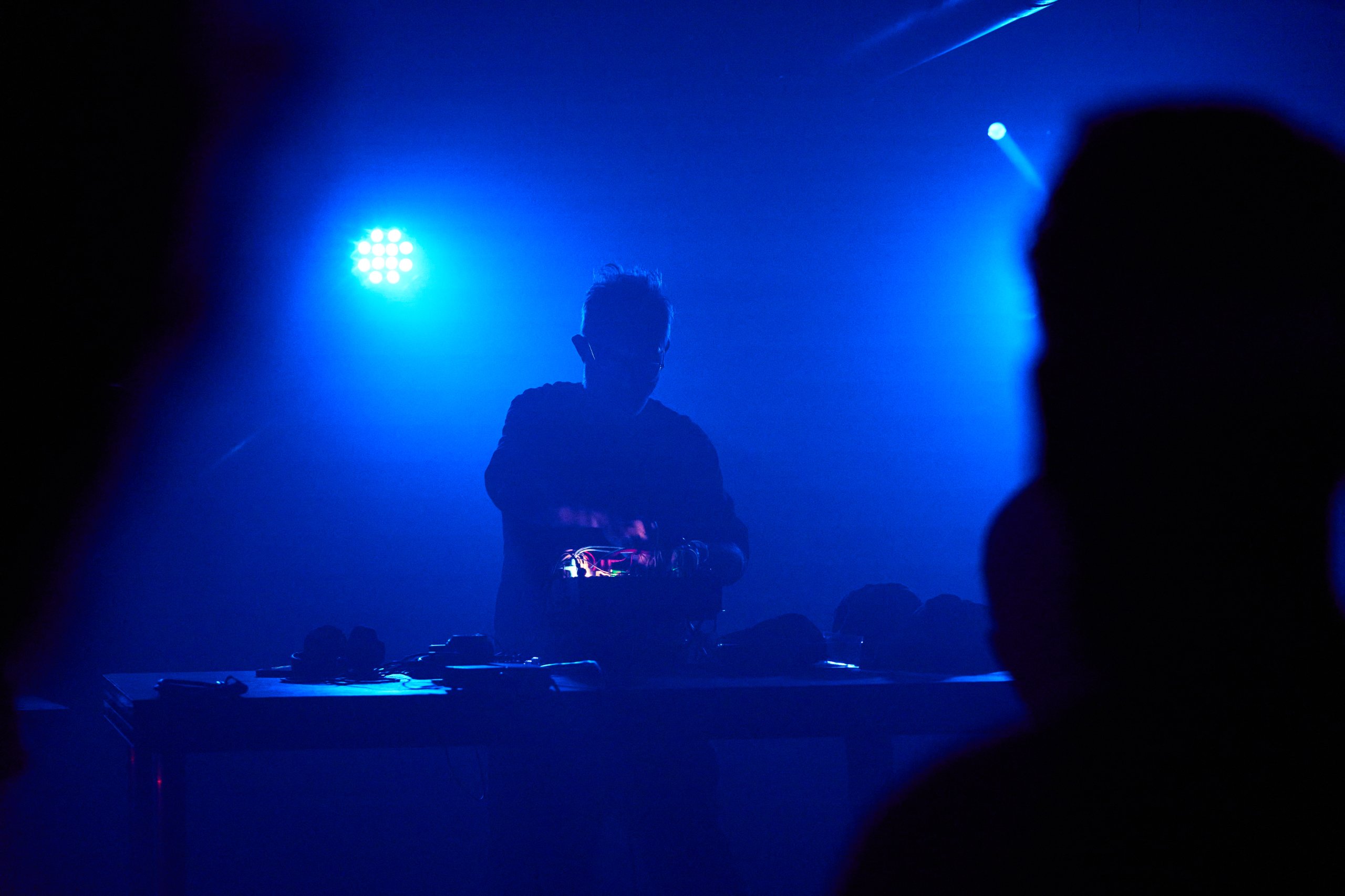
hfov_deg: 21.5
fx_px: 3549
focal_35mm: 95
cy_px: 448
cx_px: 672
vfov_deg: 14.4
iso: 4000
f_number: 4
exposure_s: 1/250
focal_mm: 95
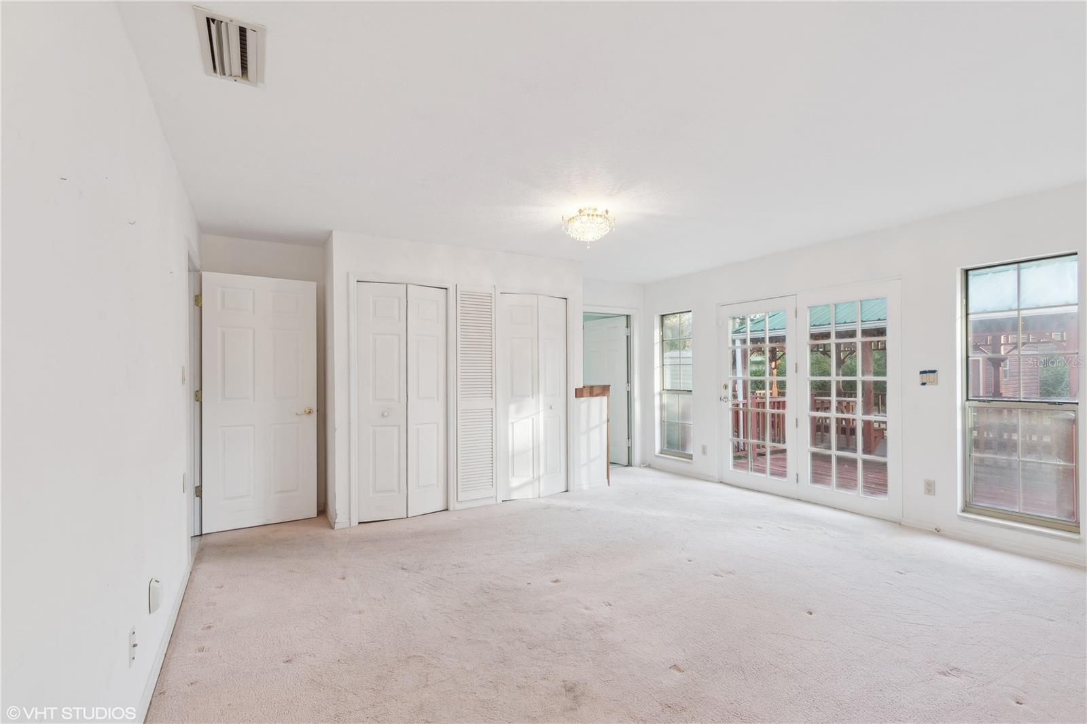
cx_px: 544
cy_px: 362
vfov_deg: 77.3
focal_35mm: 15
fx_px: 453
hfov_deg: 100.4
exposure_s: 1/5
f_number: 8
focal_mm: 10
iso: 200
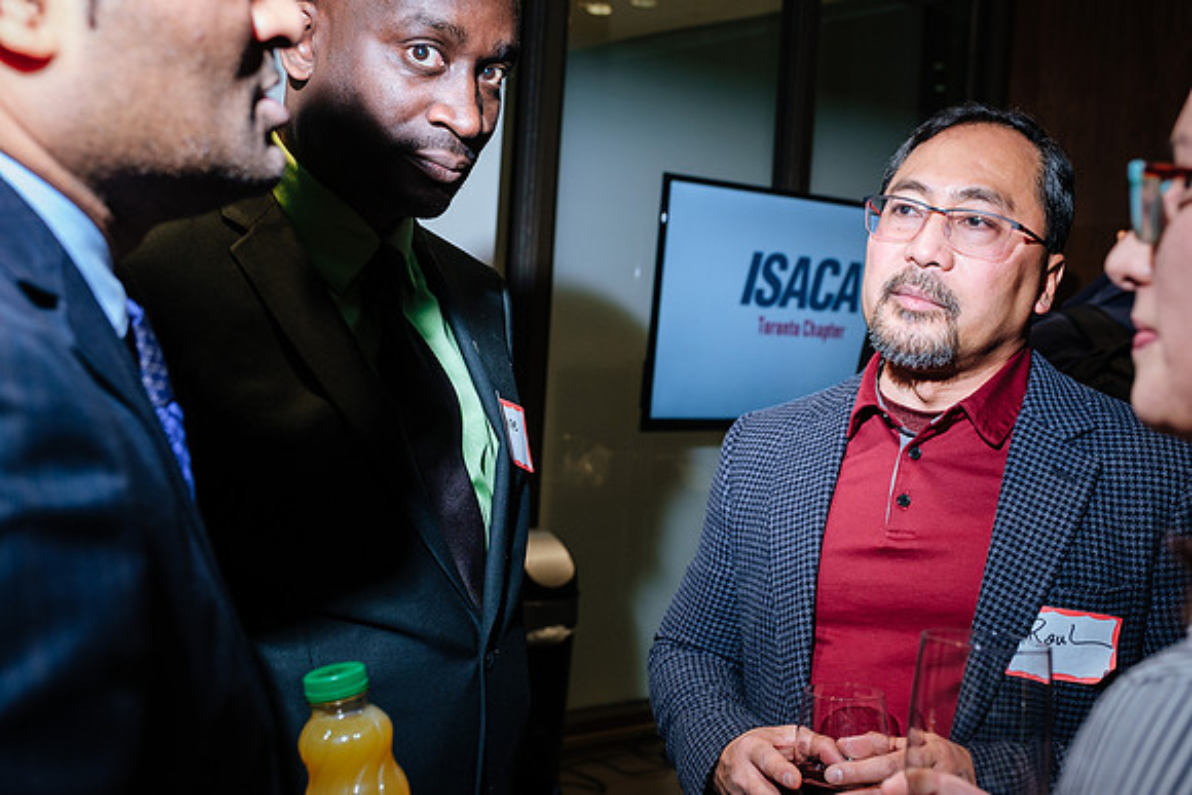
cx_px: 596
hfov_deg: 47.4
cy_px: 398
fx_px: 1358
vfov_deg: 32.6
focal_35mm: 41
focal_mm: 27.4
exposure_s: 1/125
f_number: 4
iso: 640
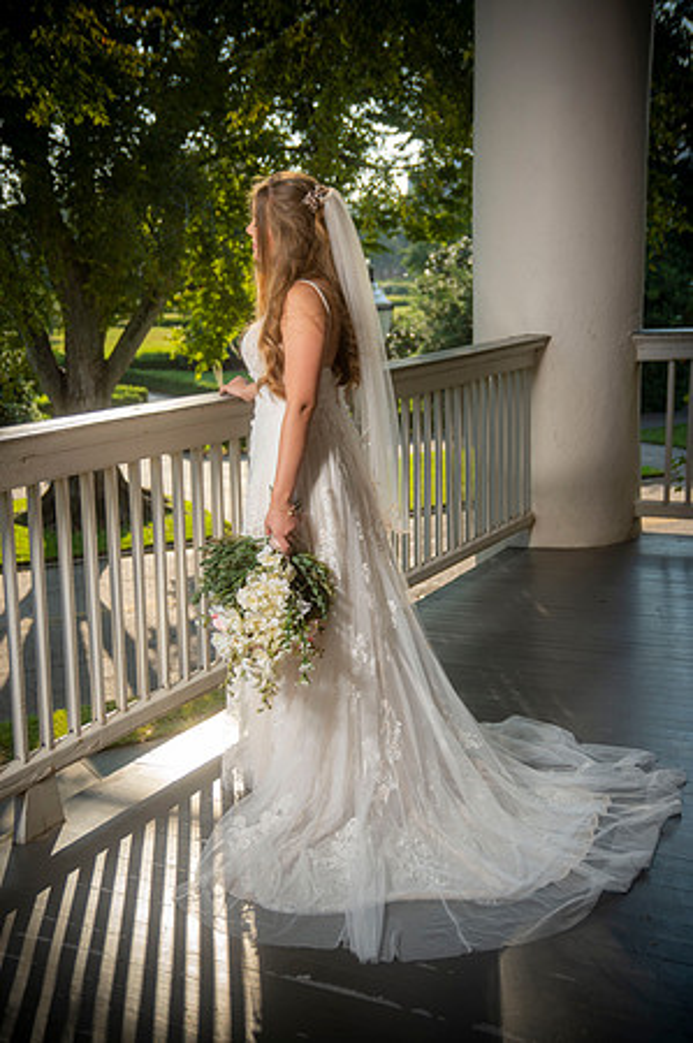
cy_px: 522
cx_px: 346
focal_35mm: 48
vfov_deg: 41.2
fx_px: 1389
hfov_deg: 28.0
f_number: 5.6
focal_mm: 48
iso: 100
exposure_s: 1/250
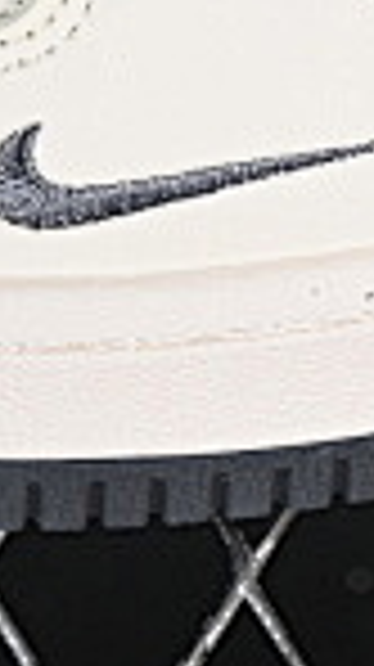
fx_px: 10108
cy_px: -882
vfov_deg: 3.7
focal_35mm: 572
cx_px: 622
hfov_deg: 2.1
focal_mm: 50
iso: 160
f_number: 7.1
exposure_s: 1/80
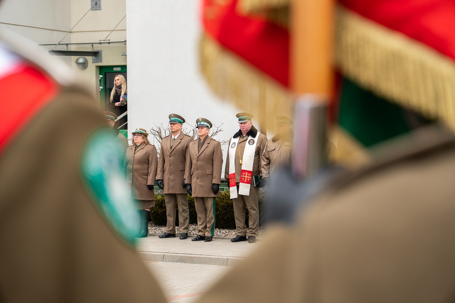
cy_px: 152
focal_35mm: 105
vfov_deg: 13.0
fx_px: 1327
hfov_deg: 19.5
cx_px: 228
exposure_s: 1/160
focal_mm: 70
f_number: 4
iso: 320
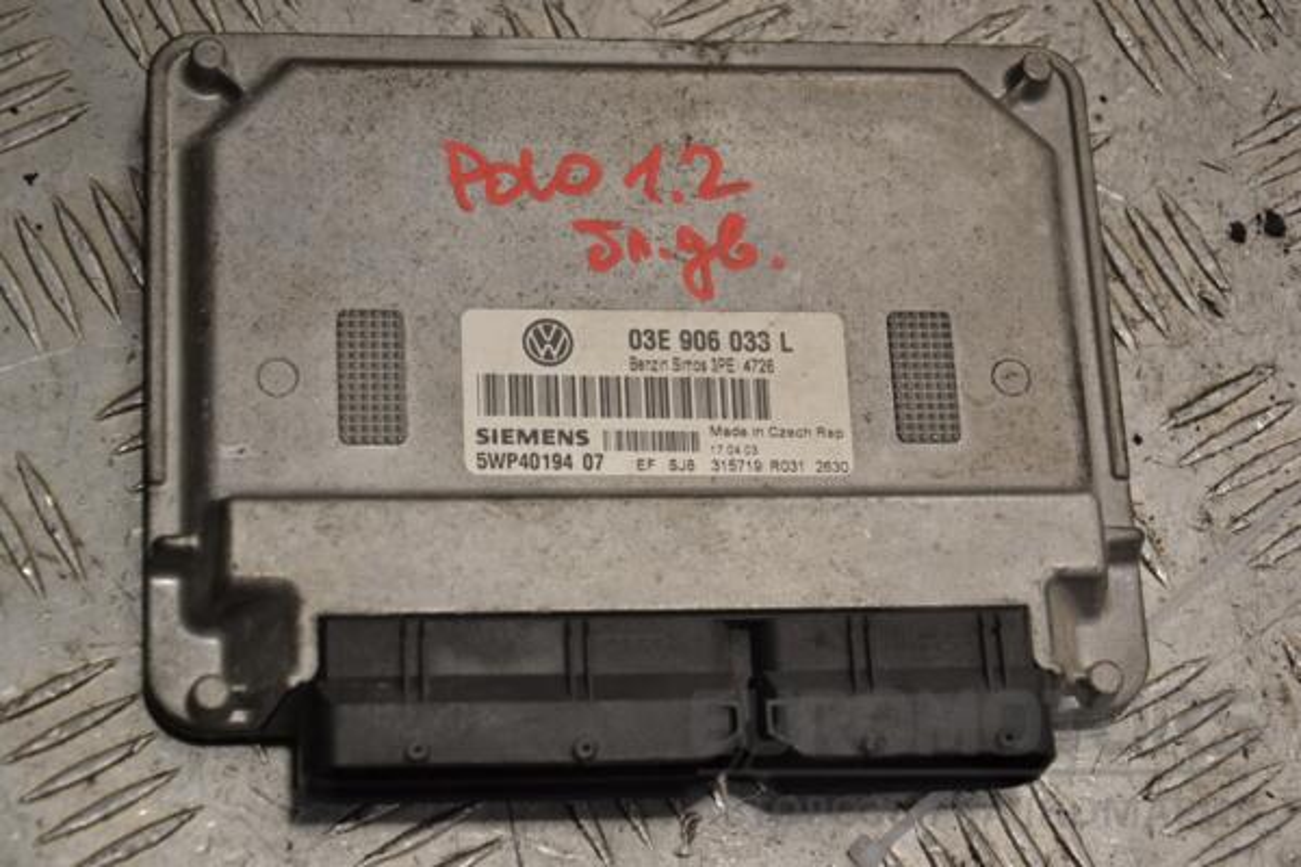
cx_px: 650
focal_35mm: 87
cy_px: 434
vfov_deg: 15.7
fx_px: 3144
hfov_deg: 23.4
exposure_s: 1/500
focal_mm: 58
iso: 800
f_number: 5.3
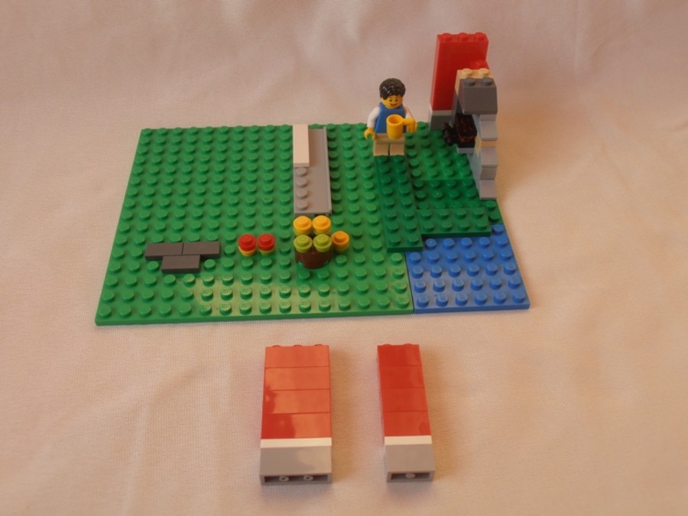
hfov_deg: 50.1
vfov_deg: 38.7
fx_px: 735
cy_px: 258
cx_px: 344
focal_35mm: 37
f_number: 3.9
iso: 80
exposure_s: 1/40
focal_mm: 6.61
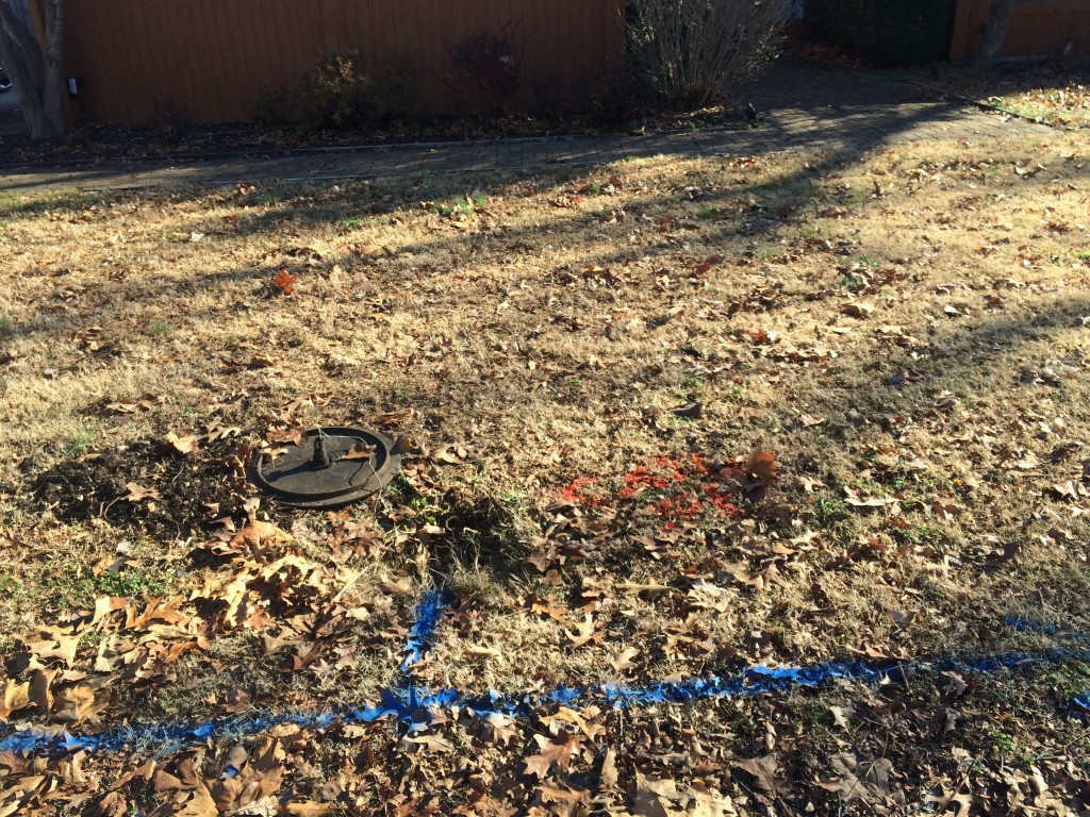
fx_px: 913
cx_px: 545
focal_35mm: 29
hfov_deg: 61.7
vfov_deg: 48.2
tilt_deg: -25.4
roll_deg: +2.2
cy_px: 408
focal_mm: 4.15
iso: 32
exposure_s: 1/586
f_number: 2.2
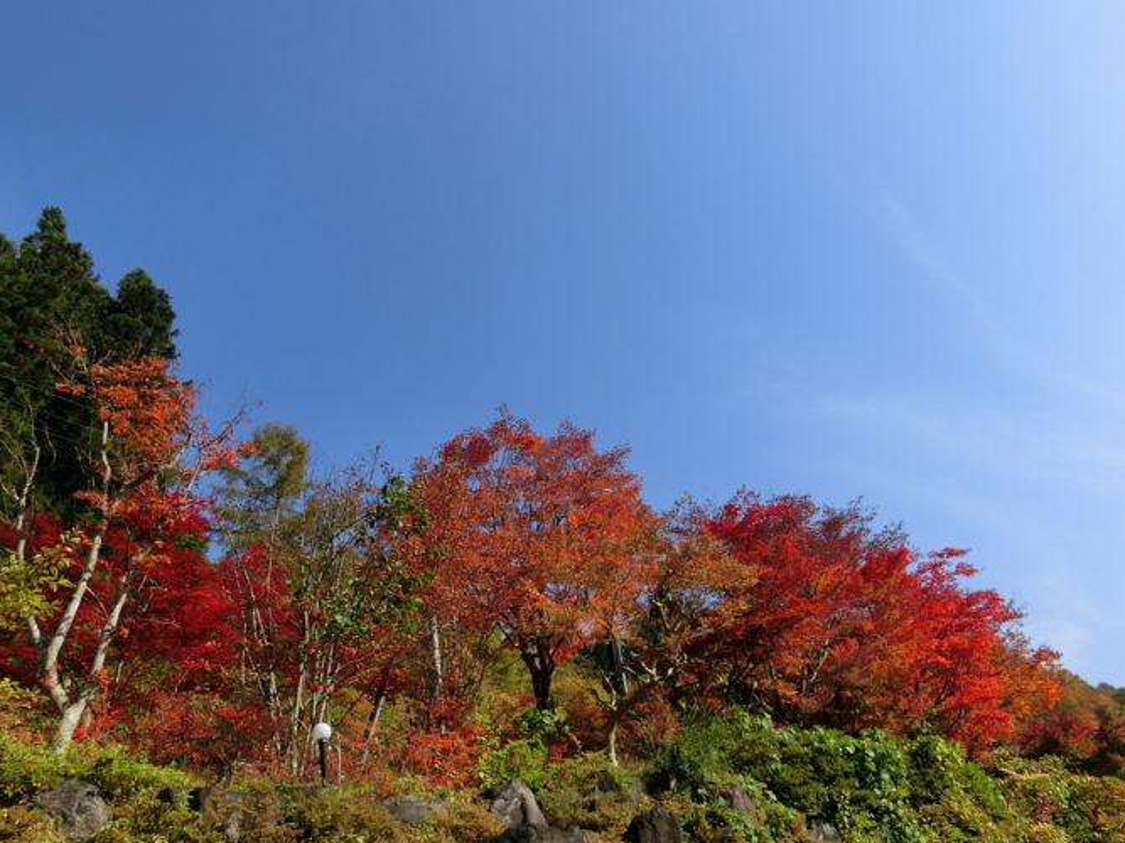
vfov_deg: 46.8
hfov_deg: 60.0
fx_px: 975
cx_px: 565
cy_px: 448
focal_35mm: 30
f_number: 3.5
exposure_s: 1/1000
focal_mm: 4.5
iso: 80
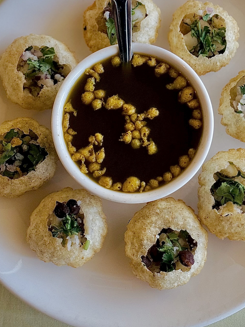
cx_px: 144
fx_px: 717
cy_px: 157
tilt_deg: -81.3
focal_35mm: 76
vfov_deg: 25.7
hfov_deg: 19.4
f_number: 1.78
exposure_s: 1/60
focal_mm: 6.76
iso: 100
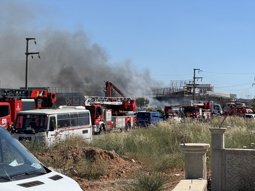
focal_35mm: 77
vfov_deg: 19.1
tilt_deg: +1.5
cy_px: 96
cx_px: 128
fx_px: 567
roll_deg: -0.4
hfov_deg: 25.3
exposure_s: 1/1357
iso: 25
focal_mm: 9
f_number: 2.8
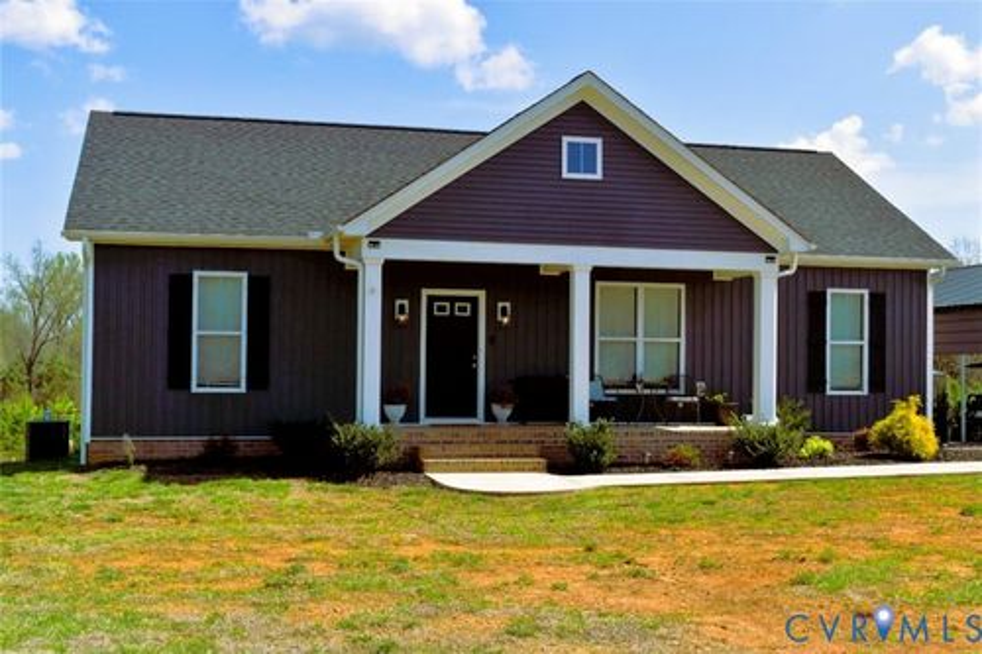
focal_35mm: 45
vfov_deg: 29.8
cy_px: 327
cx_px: 491
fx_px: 1227
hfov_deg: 43.6
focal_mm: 30
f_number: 11
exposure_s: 1/500
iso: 400
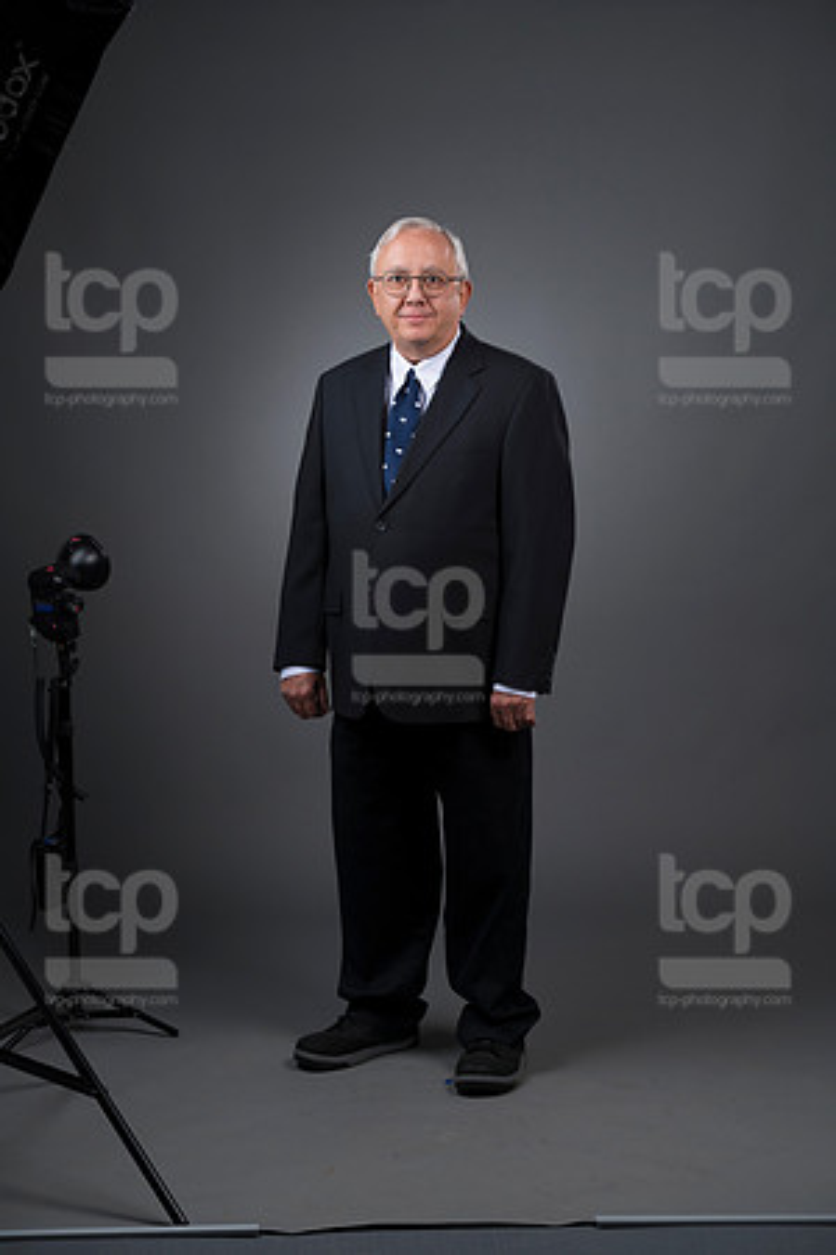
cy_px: 628
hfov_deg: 17.1
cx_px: 418
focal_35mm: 80
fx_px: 2786
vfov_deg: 25.4
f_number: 5.6
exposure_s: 1/250
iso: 160
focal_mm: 80
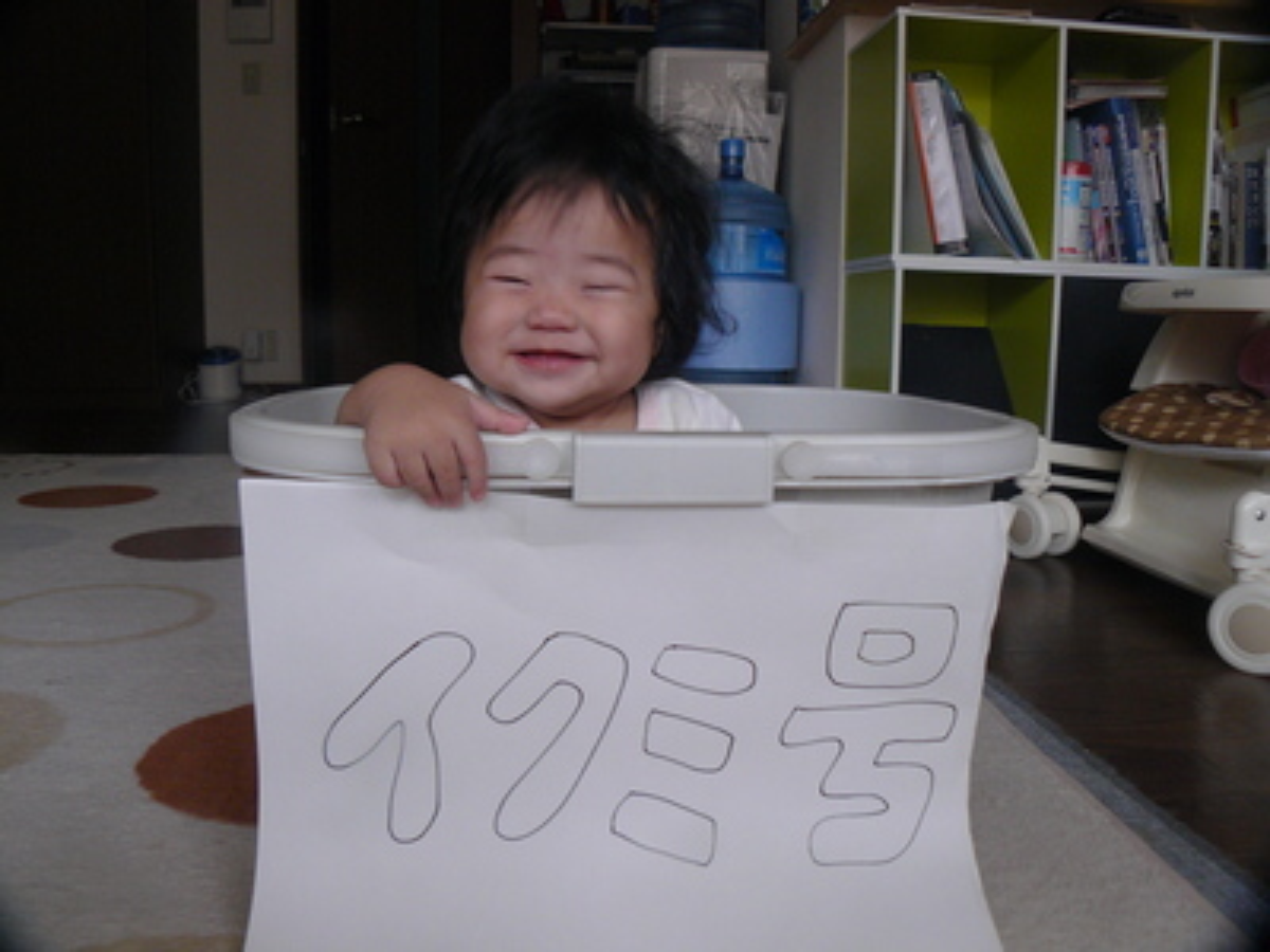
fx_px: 1321
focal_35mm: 36
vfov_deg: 39.7
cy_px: 476
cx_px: 635
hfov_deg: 51.4
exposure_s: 1/30
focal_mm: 6
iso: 125
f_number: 2.8
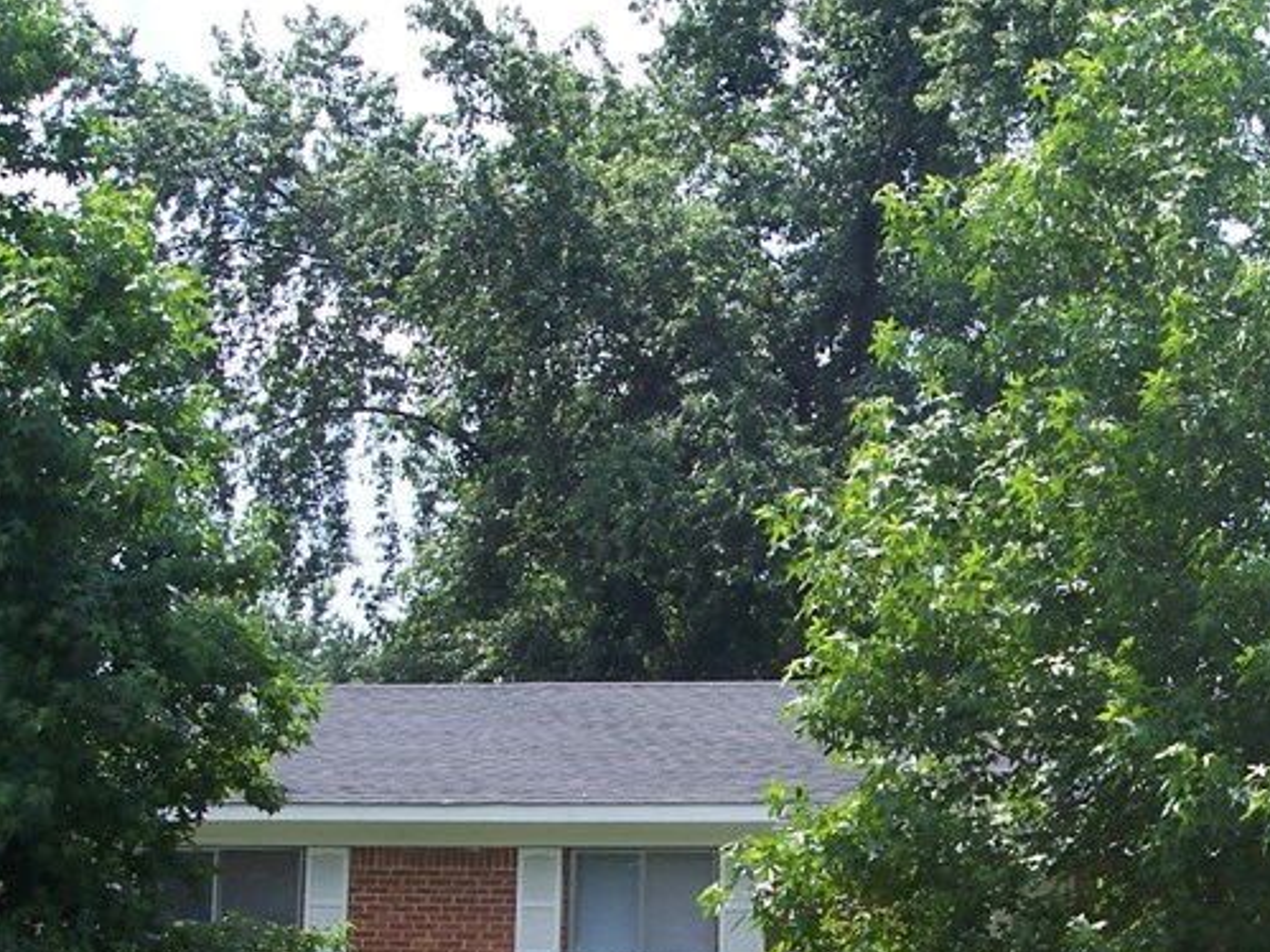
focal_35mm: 80
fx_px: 2934
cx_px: 975
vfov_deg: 18.3
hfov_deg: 24.1
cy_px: 682
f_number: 4
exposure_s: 1/500
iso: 100
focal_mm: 8
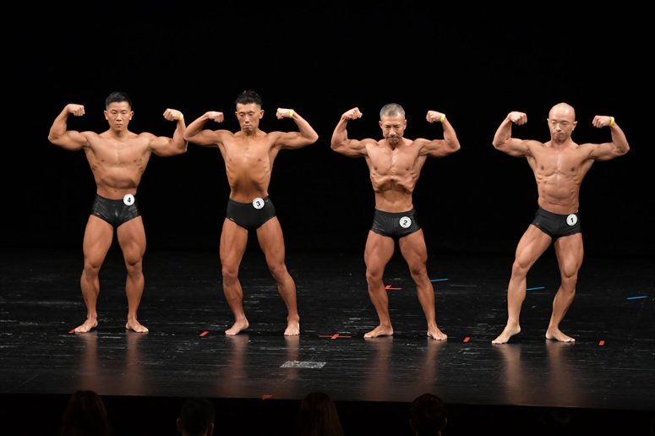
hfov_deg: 11.0
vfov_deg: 7.3
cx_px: 328
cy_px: 218
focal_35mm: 187
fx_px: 3401
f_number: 5.6
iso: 2500
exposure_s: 1/400
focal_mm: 125
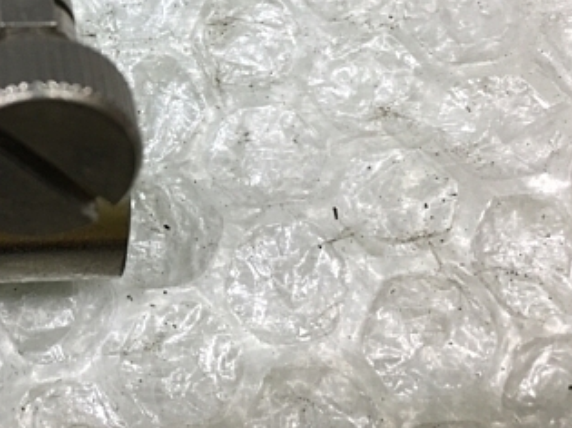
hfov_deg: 30.9
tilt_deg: -69.2
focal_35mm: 59
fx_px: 975
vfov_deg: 24.2
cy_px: 51
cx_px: 31
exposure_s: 1/120
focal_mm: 4.15
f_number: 2.2
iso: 32
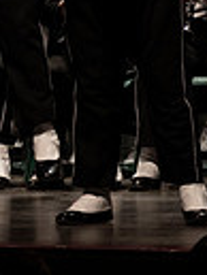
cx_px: -269
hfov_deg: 1.7
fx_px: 6877
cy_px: -128
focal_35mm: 864
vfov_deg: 2.3
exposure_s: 1/500
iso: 1250
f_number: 2.8
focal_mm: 200
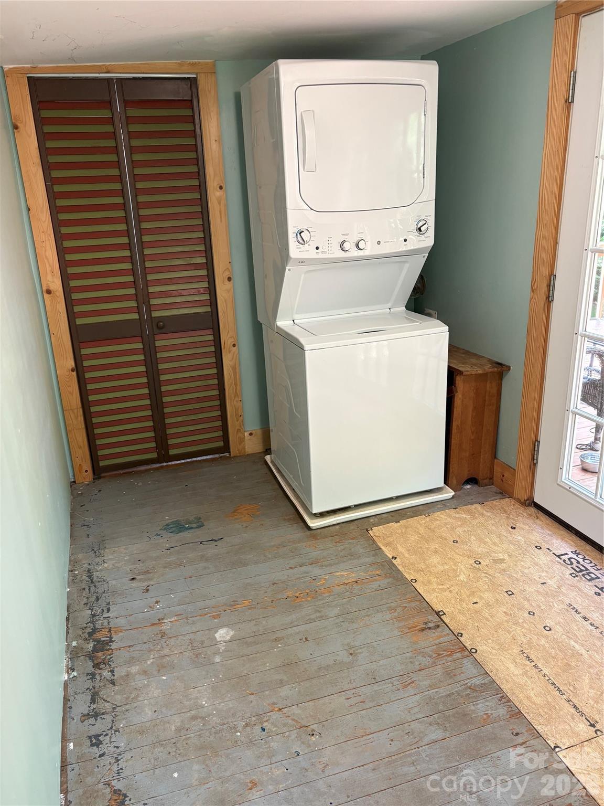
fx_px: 605
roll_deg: +3.2
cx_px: 302
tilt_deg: -18.9
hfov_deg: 53.1
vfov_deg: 67.3
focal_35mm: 26
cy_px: 403
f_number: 1.6
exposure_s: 1/120
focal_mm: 5.96
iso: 125
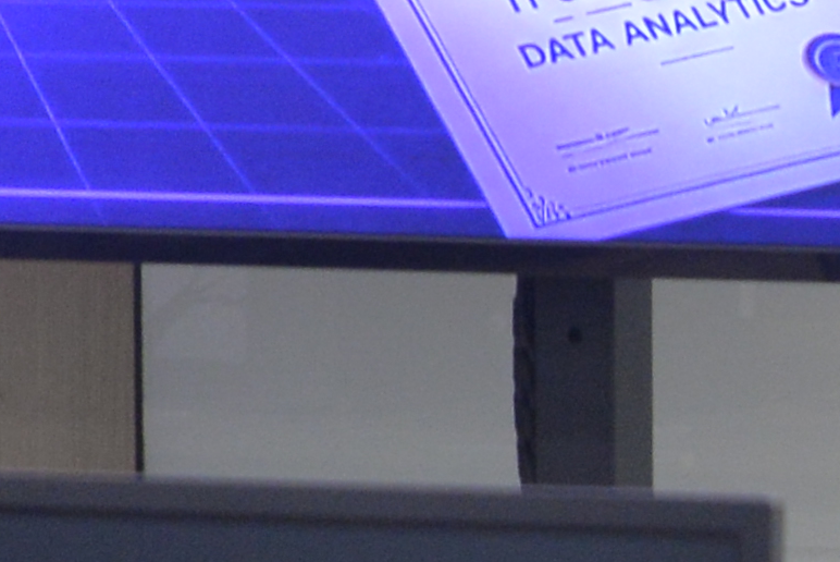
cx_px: -1720
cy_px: -596
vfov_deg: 2.1
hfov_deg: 3.1
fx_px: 15458
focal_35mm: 662
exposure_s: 1/30
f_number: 6.3
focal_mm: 85
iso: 1250
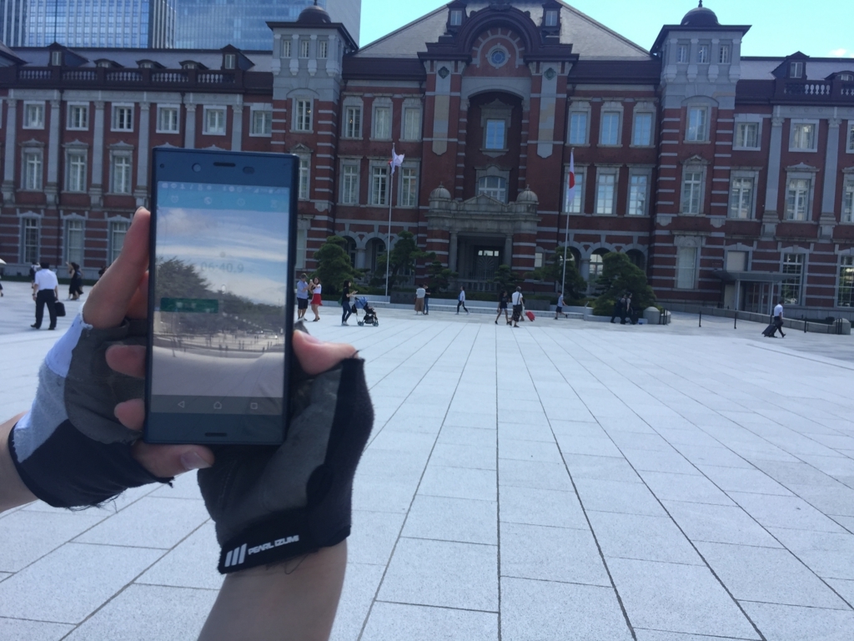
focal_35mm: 29
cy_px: 320
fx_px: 715
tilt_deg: -5.3
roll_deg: -3.7
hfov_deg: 61.7
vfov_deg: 48.2
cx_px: 427
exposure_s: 1/482
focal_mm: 4.15
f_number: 2.2
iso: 32
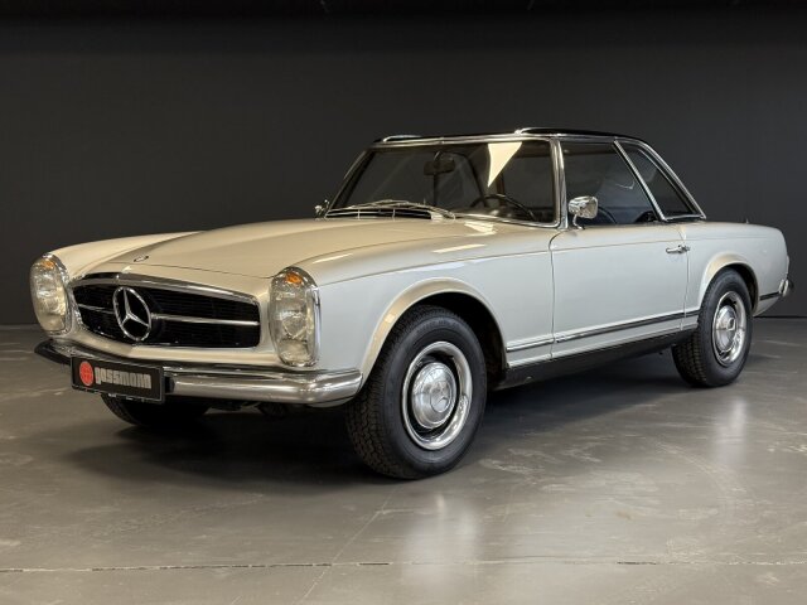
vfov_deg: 30.3
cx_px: 404
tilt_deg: -5.0
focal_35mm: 48
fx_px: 1119
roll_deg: +0.6
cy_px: 302
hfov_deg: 39.7
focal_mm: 6.76
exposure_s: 1/70
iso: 160
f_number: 1.78
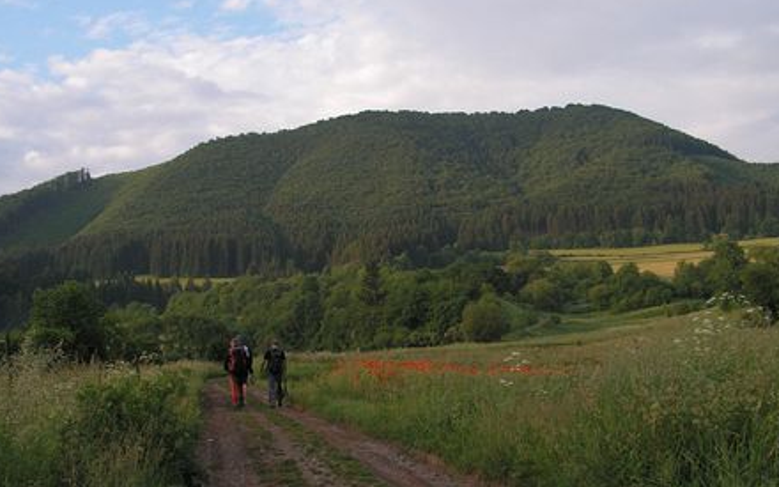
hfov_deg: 50.4
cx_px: 390
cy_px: 249
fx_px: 828
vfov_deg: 32.8
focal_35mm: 39
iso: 50
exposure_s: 1/200
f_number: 3.2
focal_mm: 6
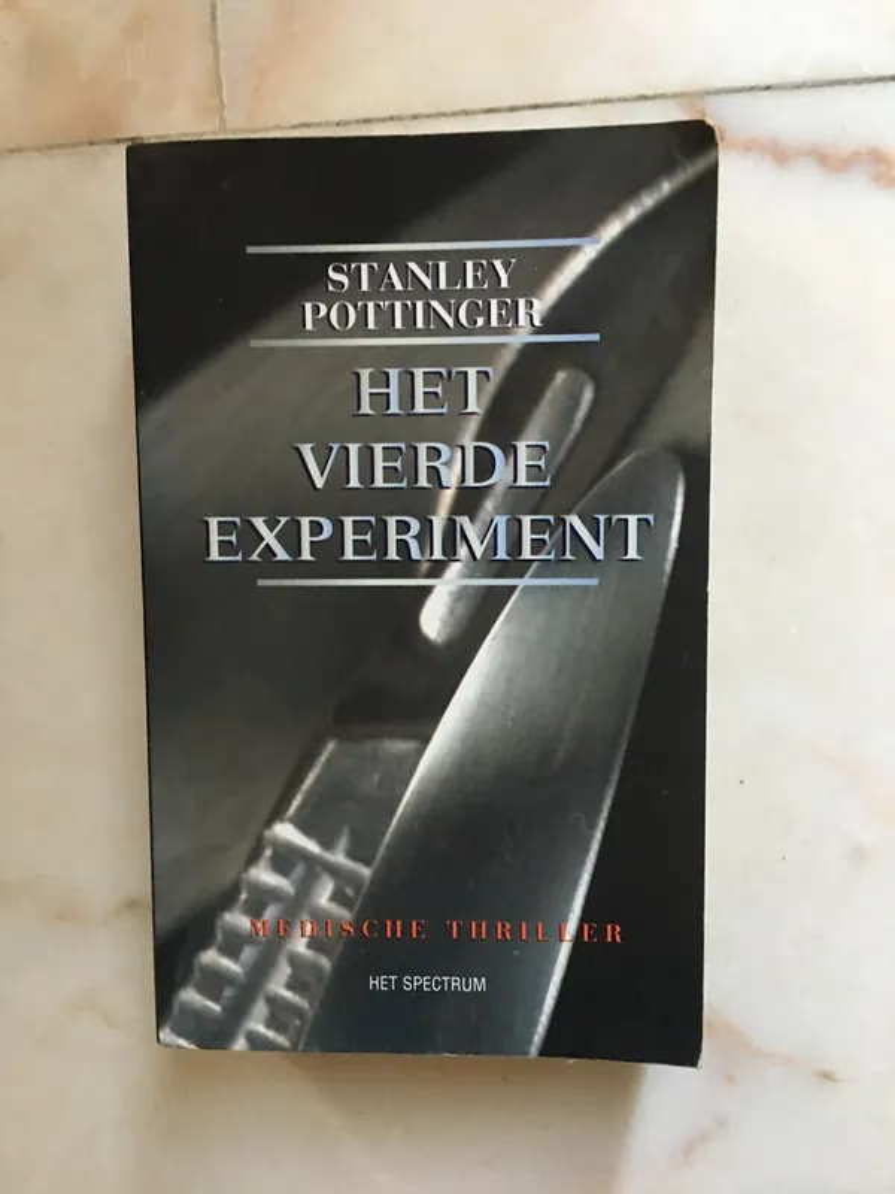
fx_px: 1000
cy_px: 597
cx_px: 448
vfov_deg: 61.7
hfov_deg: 48.2
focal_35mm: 29
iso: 100
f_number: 2.2
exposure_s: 1/8
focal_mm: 4.15
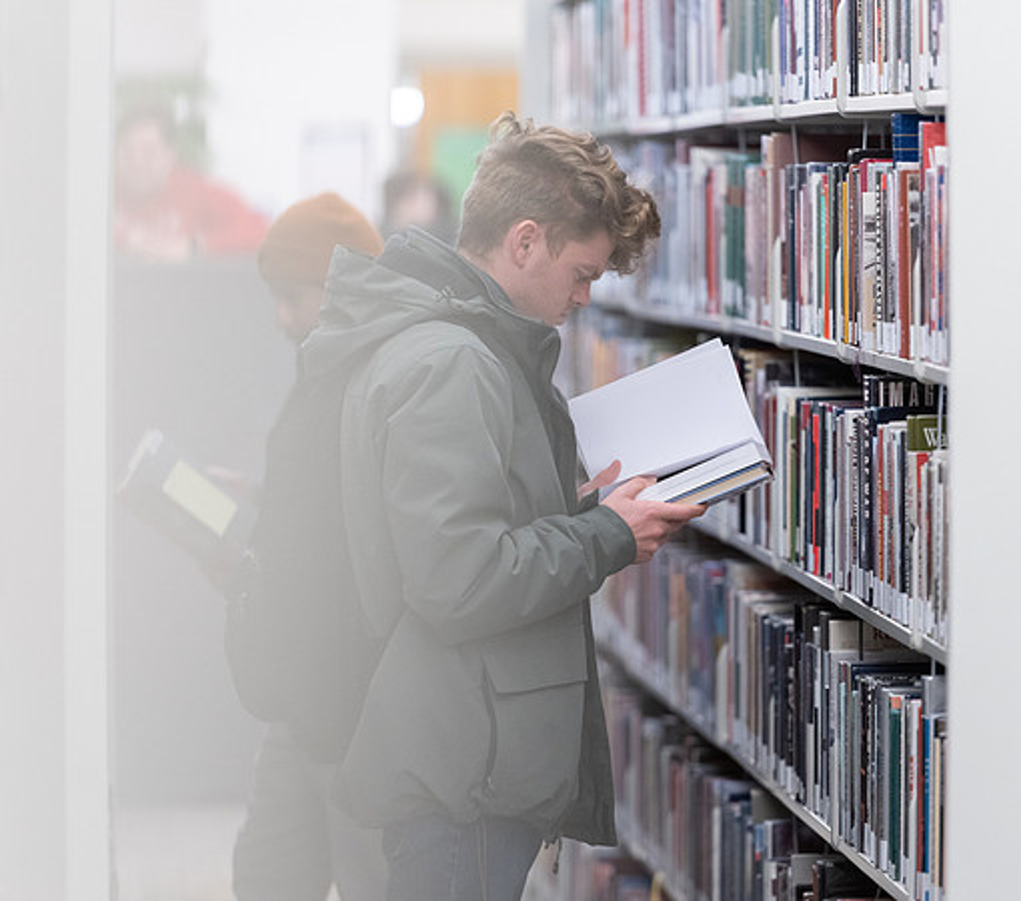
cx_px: 523
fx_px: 7377
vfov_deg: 7.0
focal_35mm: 234
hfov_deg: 7.9
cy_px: 451
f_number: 2.8
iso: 1250
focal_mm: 195
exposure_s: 1/200
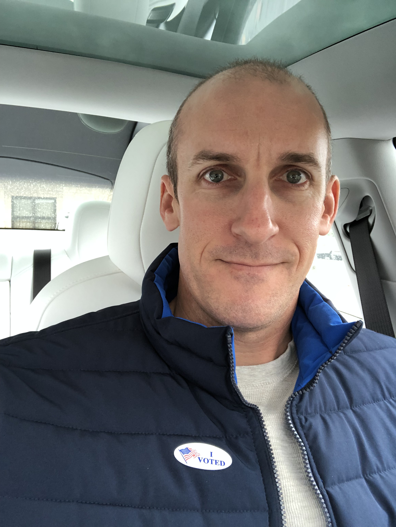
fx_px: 488
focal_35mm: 32
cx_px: 198
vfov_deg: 56.8
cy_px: 264
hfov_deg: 44.2
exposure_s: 1/60
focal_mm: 2.87
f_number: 2.2
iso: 100
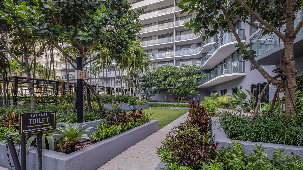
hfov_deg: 99.4
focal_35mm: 16
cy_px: 95
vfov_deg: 66.9
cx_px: 154
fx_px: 129
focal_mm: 10
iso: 800
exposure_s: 1/60
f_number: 8
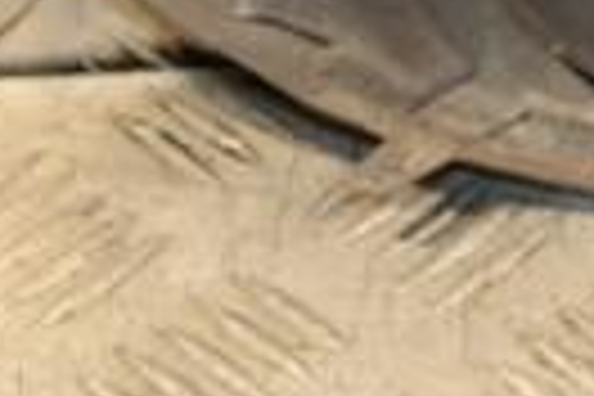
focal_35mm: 342
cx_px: 886
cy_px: -252
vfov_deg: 4.0
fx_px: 5643
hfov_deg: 6.0
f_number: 5
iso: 800
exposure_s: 1/125
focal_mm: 50
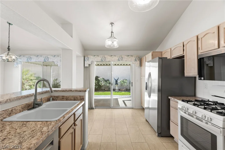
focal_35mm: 17
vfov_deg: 70.5
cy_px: 75
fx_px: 106
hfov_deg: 93.3
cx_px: 112
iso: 400
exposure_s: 1/40
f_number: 8
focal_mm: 17
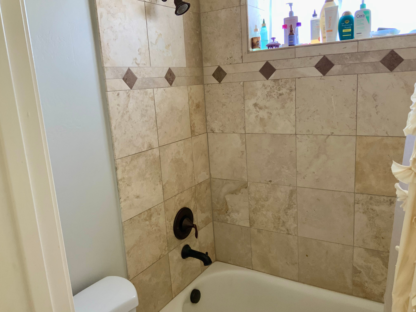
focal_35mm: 29
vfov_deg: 48.2
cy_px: 156
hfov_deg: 61.7
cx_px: 208
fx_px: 349
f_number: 1.8
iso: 125
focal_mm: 3
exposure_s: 1/60
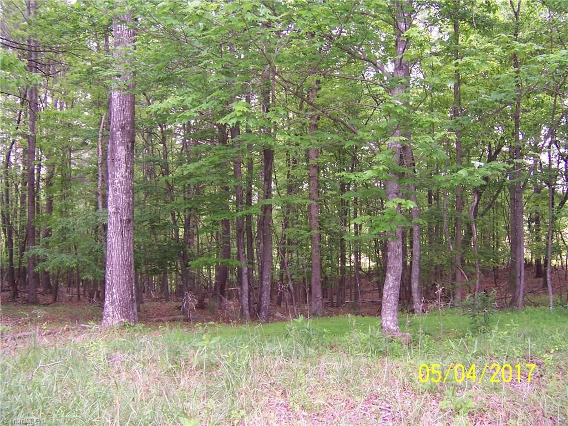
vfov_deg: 42.9
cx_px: 284
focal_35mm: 33
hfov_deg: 55.4
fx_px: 541
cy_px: 213
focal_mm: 5.5
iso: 140
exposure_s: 1/90
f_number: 2.8
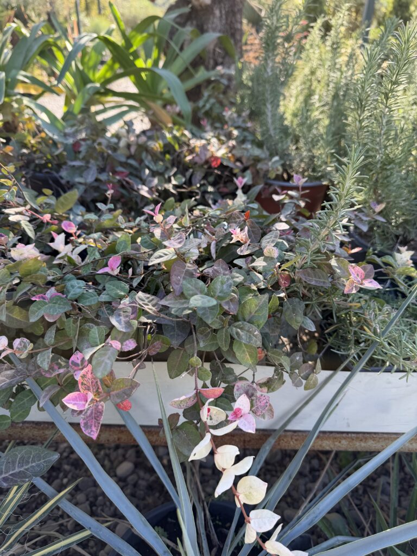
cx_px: 208
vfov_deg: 71.6
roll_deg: -1.0
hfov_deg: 56.8
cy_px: 278
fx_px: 385
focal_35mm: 24
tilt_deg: -31.7
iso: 80
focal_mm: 6.76
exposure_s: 1/438
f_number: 1.78
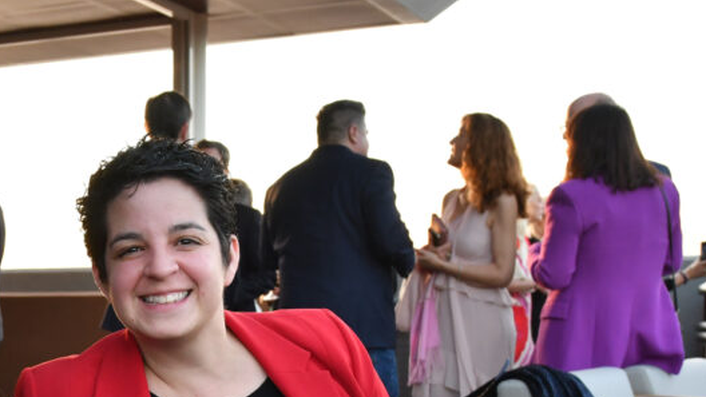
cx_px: 82
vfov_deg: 17.4
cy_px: 433
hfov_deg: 30.2
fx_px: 1254
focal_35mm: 67
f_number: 5
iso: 1000
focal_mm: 22
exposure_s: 1/250
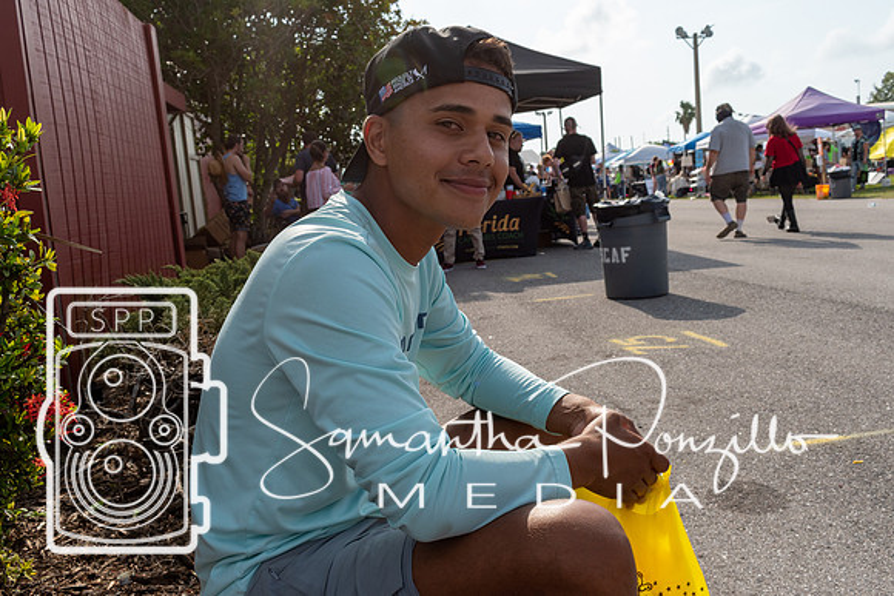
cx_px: 447
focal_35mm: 33
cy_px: 298
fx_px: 820
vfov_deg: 40.0
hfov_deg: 57.2
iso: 200
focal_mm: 22
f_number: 11
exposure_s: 1/500
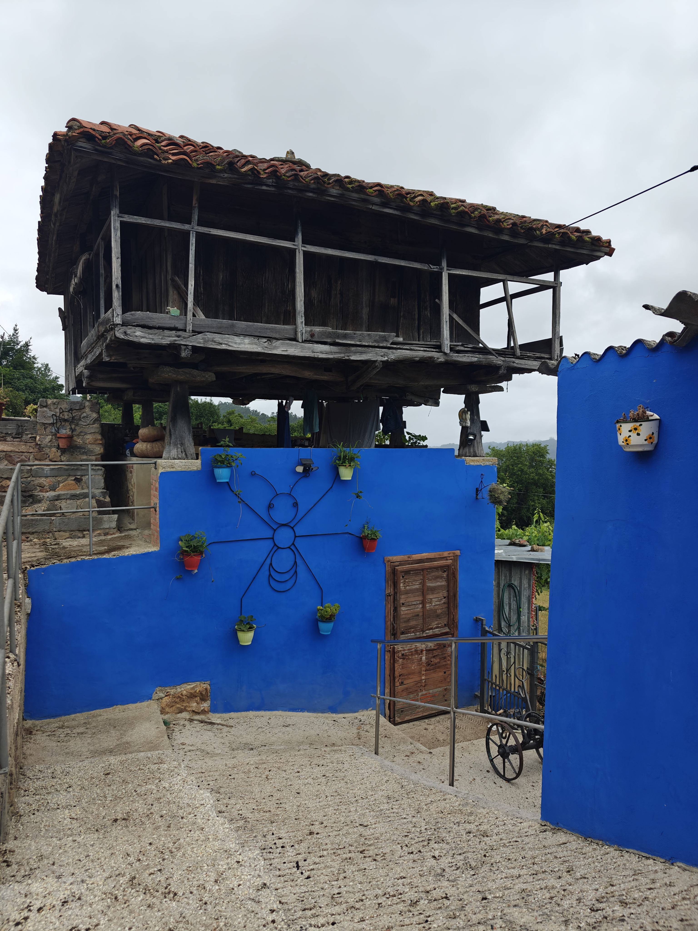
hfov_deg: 58.9
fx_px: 618
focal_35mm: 23
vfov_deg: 73.9
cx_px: 349
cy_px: 466
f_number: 1.6
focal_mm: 6.06
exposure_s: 1/511
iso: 50
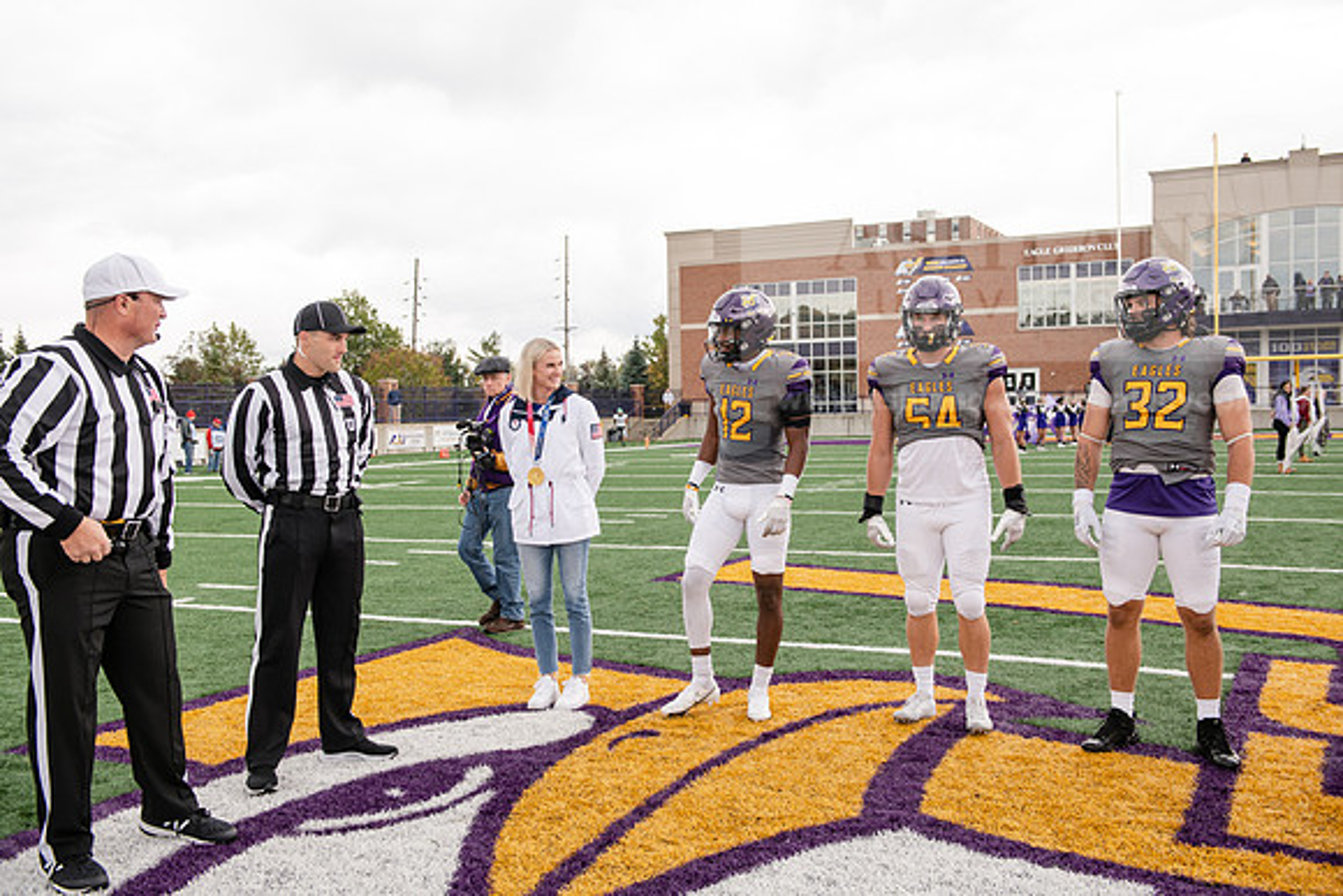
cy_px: 448
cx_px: 672
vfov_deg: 37.9
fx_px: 1306
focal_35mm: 35
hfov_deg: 54.4
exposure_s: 1/320
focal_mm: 35
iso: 250
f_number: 4.5
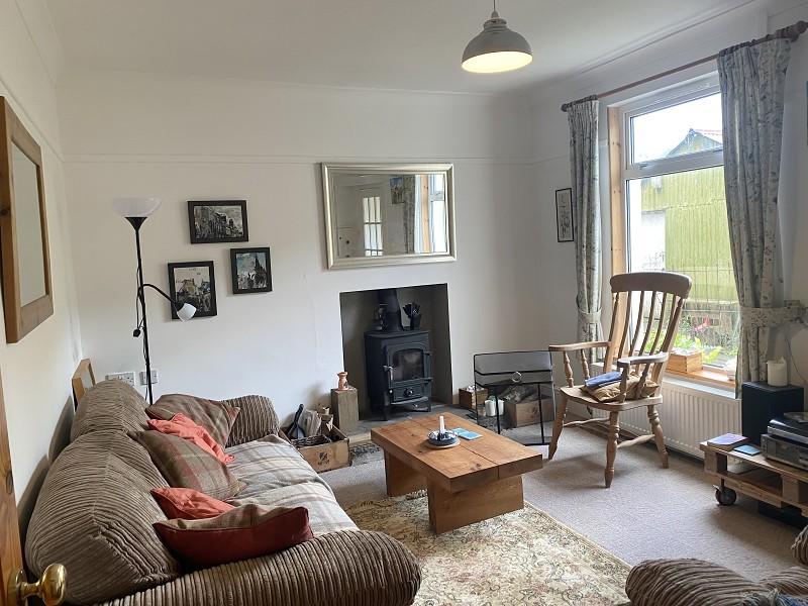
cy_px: 303
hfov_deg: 67.3
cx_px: 404
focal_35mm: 26
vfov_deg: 53.1
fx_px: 607
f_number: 1.8
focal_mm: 4.25
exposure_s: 1/50
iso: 64
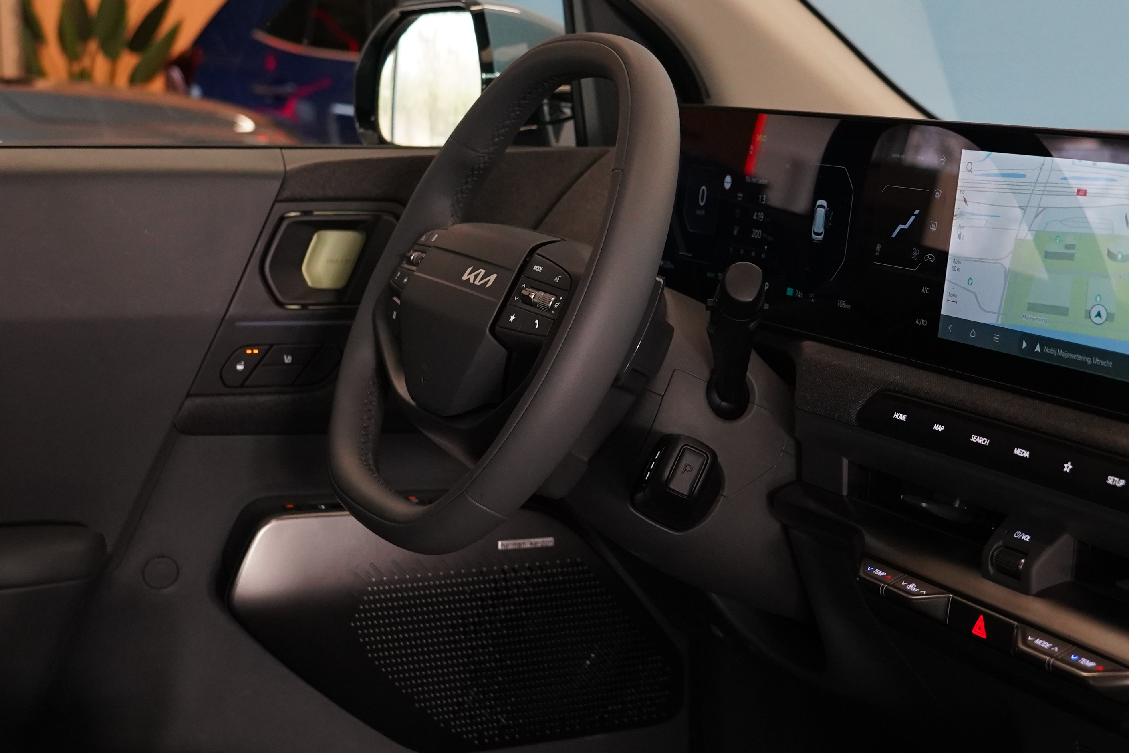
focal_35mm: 66
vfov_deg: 20.6
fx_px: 2070
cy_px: 264
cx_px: 687
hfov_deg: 30.4
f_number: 4.5
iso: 2500
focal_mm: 31
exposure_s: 1/60
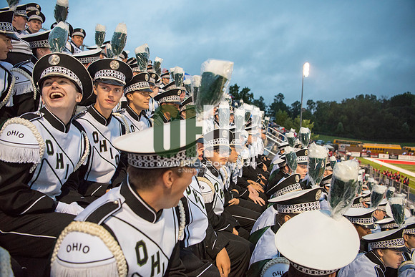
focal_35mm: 24
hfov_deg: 73.7
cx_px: 208
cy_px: 138
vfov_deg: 53.2
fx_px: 277
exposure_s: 1/320
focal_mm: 24
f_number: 3.2
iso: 2000
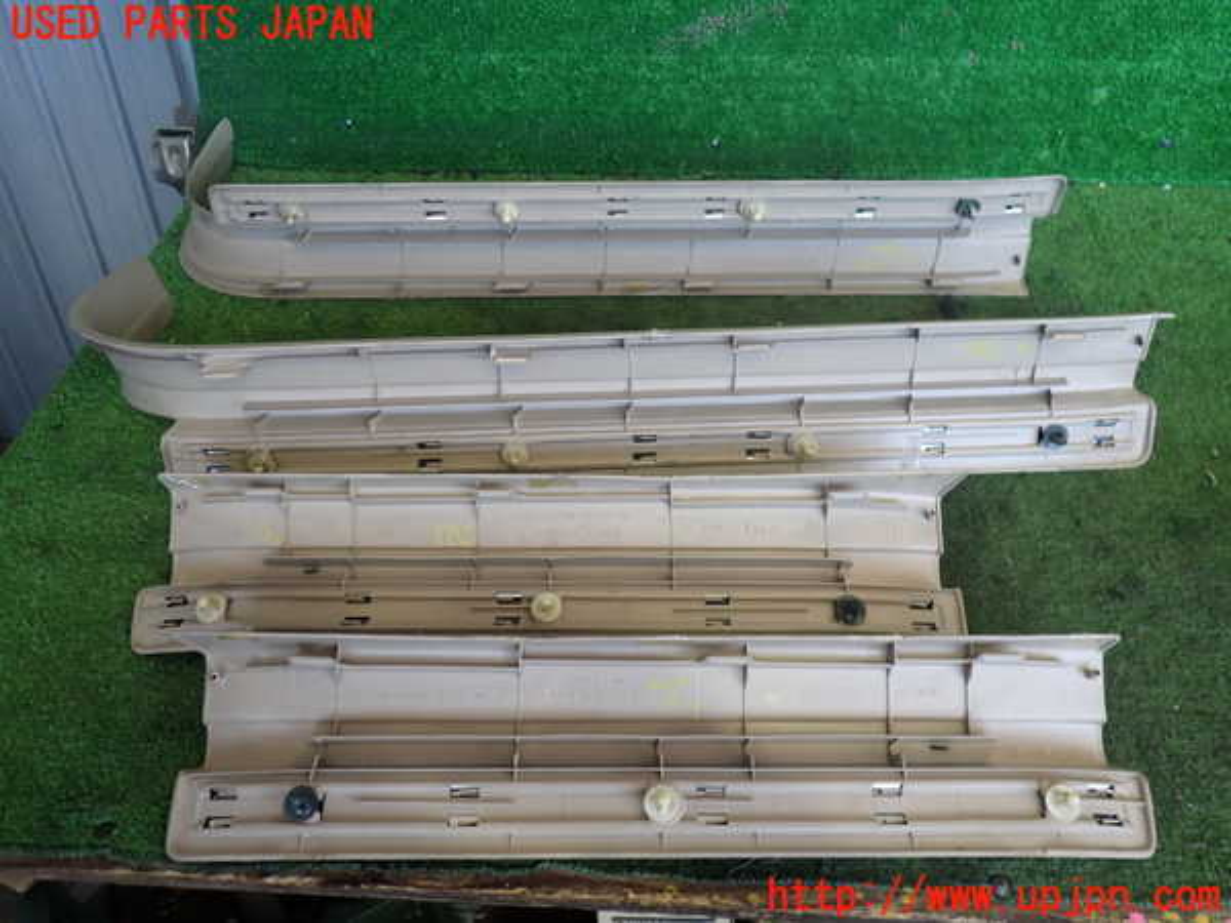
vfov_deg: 46.8
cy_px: 462
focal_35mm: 30
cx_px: 616
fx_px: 1067
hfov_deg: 60.0
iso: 200
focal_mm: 5.4
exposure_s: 1/100
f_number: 2.3
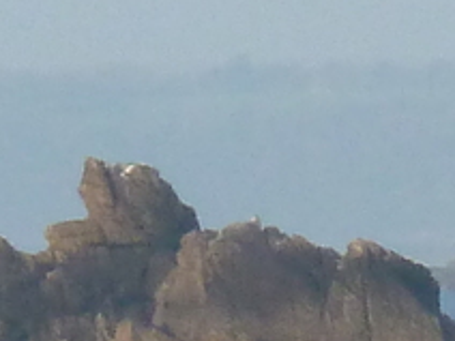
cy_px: 457
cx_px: -112
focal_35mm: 3006
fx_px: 39511
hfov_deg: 0.7
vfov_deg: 0.5
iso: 160
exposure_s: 1/400
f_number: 4.9
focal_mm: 49.2
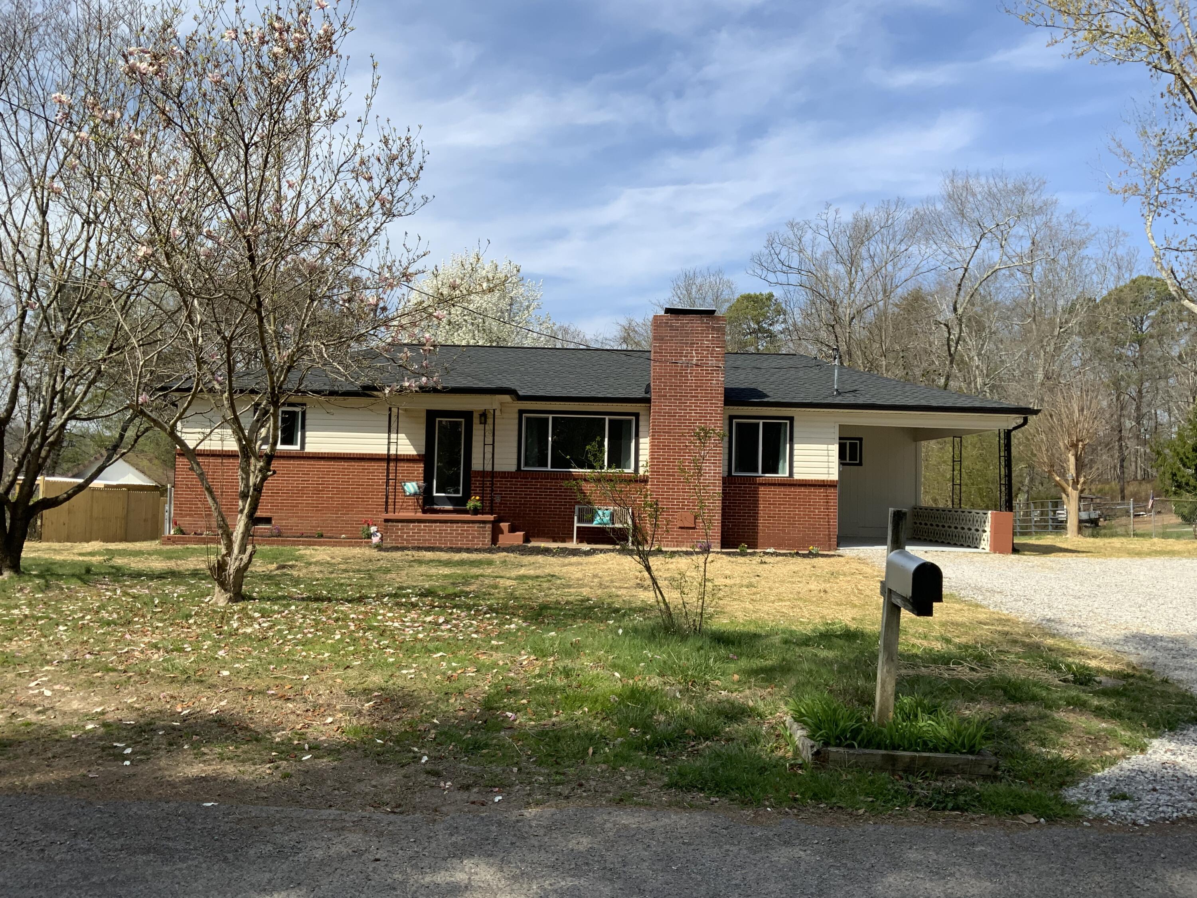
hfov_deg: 61.7
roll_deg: -1.5
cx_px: 598
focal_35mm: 29
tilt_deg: +3.3
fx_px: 1003
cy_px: 449
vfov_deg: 48.2
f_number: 1.8
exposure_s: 1/1626
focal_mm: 3
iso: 16
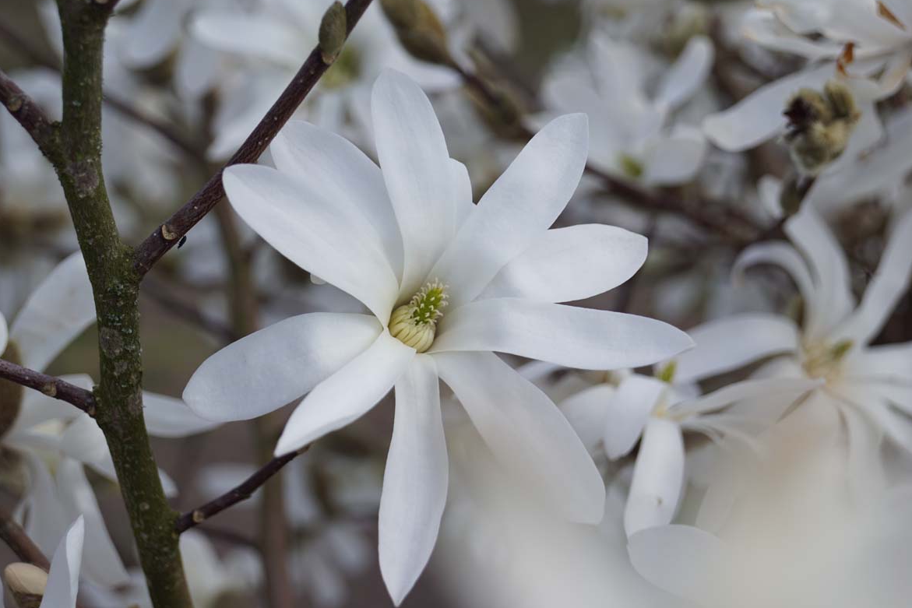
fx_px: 2141
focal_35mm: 85
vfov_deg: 16.2
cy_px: 300
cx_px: 464
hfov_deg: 24.0
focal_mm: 55
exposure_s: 1/250
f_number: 6.3
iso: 100
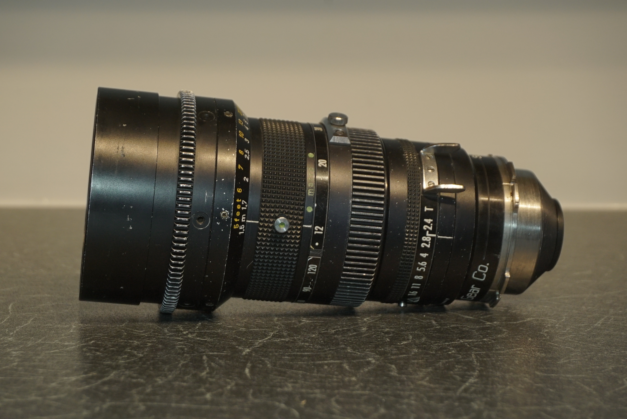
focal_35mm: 75
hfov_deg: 27.0
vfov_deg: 18.2
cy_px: 210
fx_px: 1307
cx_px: 314
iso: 800
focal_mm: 50
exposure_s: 1/60
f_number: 8
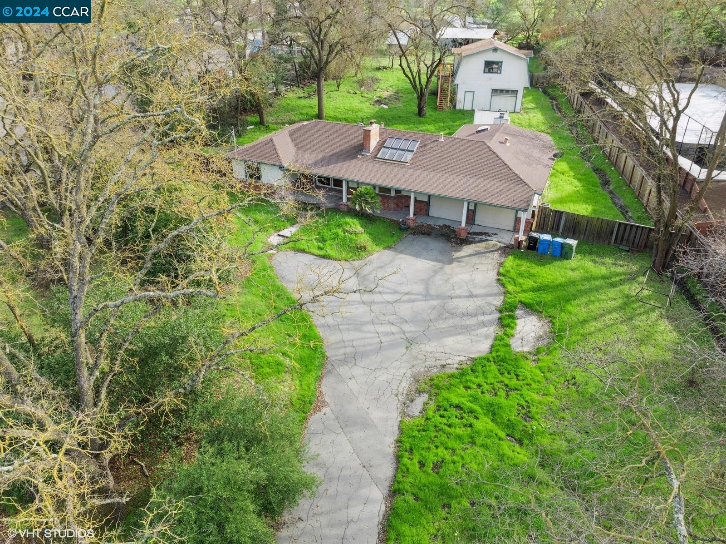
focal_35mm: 24
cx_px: 363
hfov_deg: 71.6
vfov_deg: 56.8
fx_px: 503
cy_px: 272
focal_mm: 12.29
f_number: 2.8
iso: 110
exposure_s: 1/50
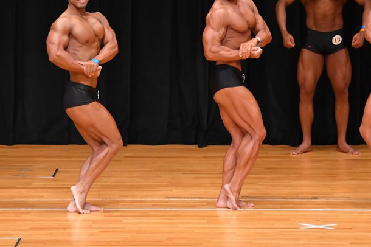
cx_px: 142
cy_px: 95
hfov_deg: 6.0
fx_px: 3533
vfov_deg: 4.0
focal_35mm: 343
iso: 4000
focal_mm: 180
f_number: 5.6
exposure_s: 1/400
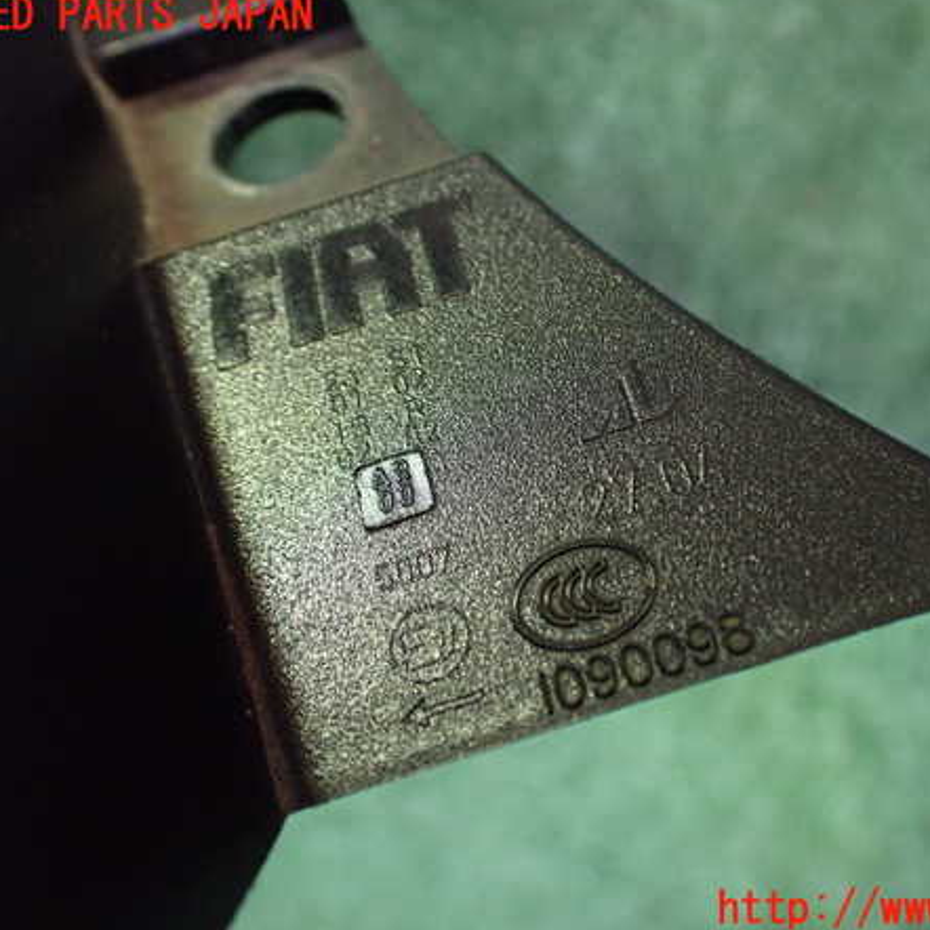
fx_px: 1094
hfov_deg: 45.8
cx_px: 562
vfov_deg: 46.0
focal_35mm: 36
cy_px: 463
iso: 800
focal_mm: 5.4
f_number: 2.3
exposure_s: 1/40
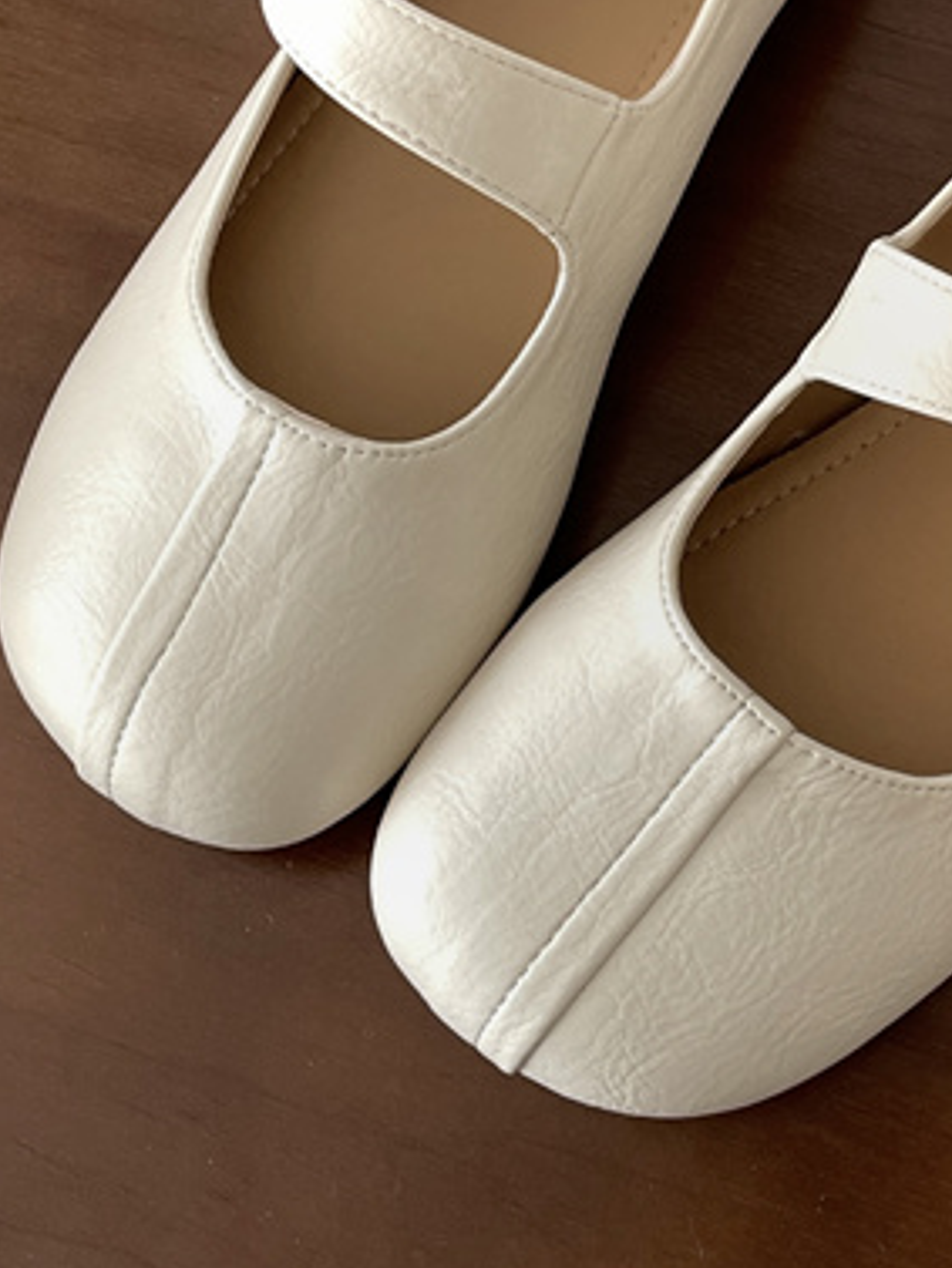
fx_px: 2529
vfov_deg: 27.6
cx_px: 713
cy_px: 272
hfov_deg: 21.1
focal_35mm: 69
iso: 100
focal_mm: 4.2
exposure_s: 1/121
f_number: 1.6
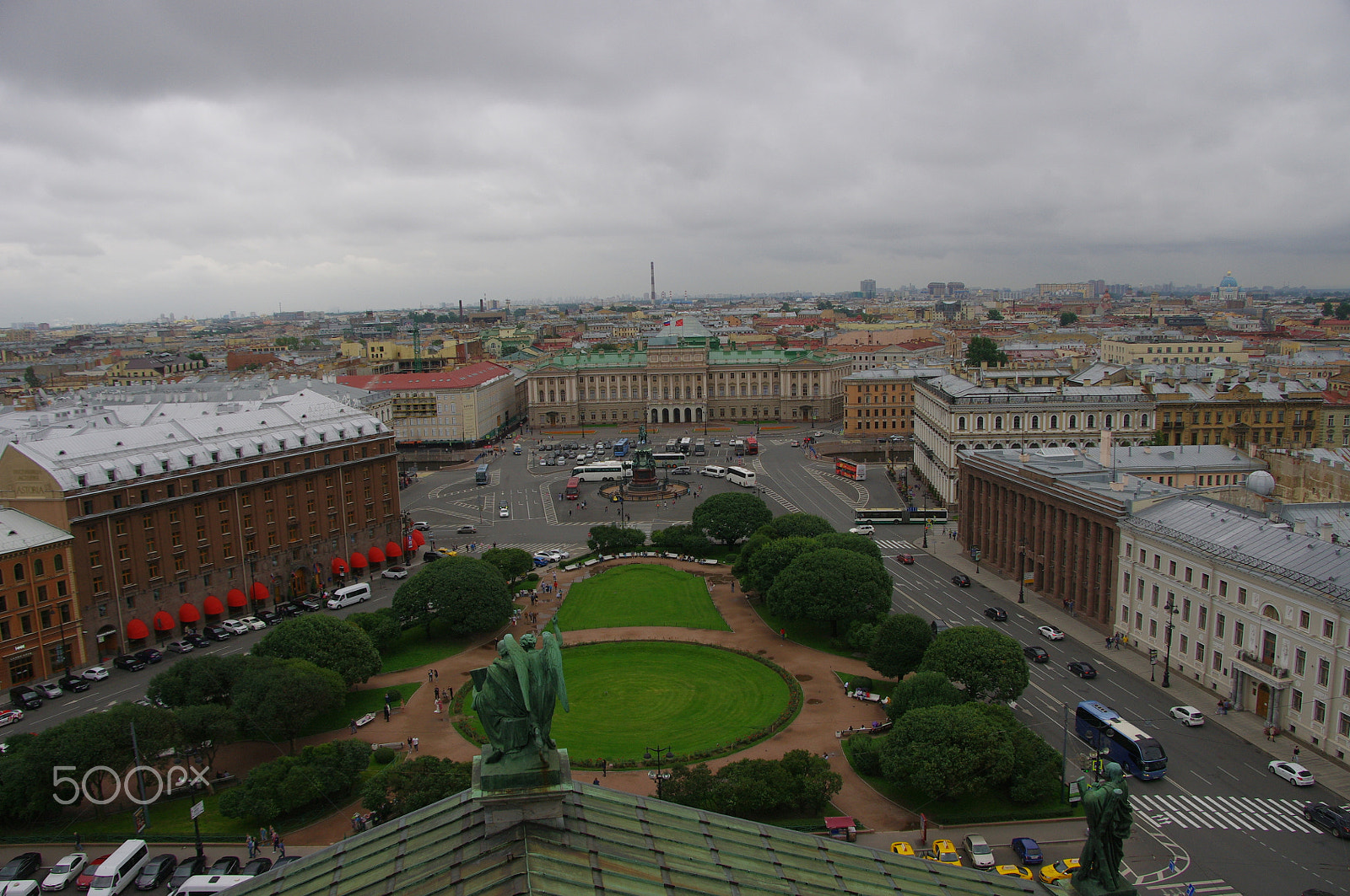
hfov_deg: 67.4
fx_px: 1011
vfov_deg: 47.8
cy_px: 448
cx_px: 675
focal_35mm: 27
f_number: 6.3
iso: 200
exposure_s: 1/250
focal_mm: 18
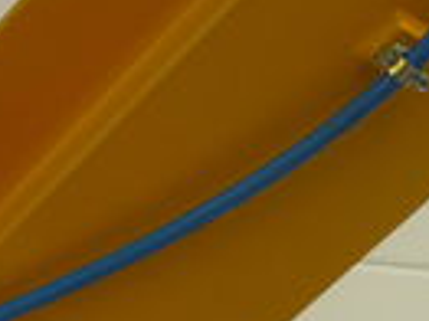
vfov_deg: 7.9
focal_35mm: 180
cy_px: 601
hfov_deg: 10.4
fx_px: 2229
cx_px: -305
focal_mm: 8.5
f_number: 4.2
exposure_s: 1/60
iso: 160
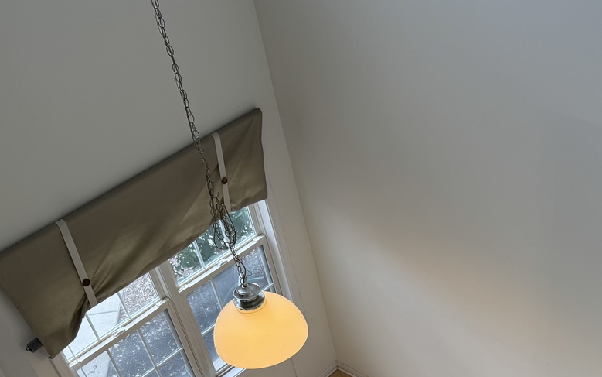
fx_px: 771
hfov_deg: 41.2
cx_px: 461
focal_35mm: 47
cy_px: 388
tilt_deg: -46.5
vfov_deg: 25.9
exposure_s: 1/120
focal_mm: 6.76
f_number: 1.78
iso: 80
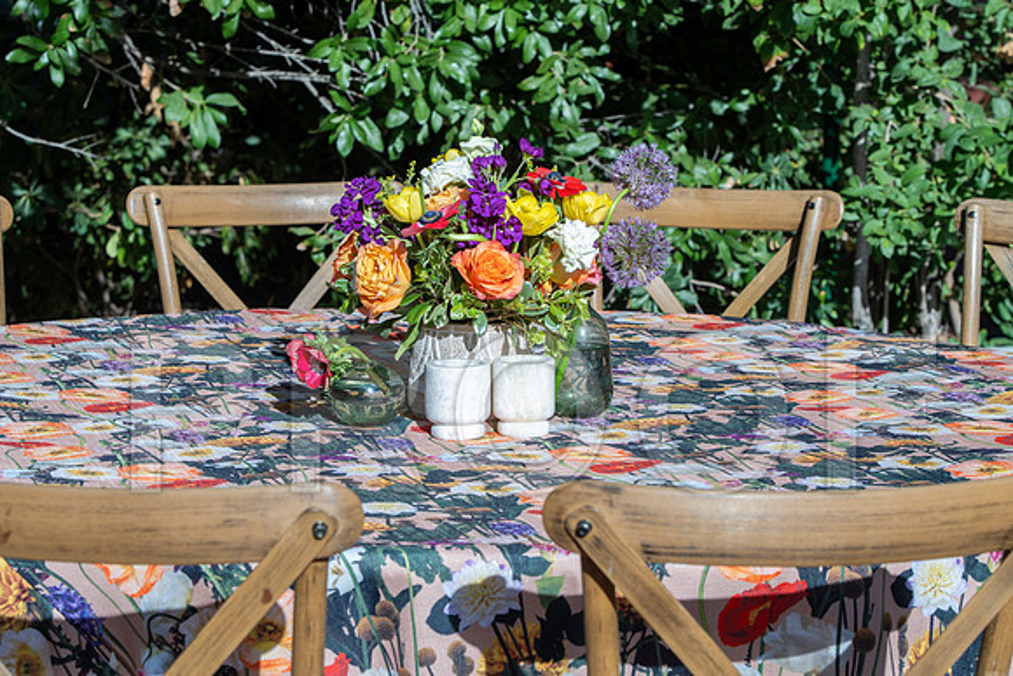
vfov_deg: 13.0
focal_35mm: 105
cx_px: 506
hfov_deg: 19.5
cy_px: 338
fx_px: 2955
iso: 250
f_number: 9
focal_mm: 105
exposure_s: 1/320
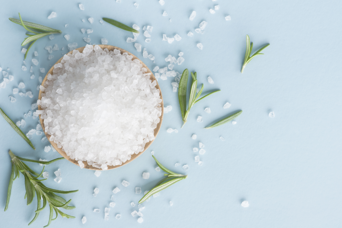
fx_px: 570
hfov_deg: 33.4
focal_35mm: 60
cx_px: 171
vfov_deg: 22.6
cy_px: 114
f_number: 36
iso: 200
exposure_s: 1/60
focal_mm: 60
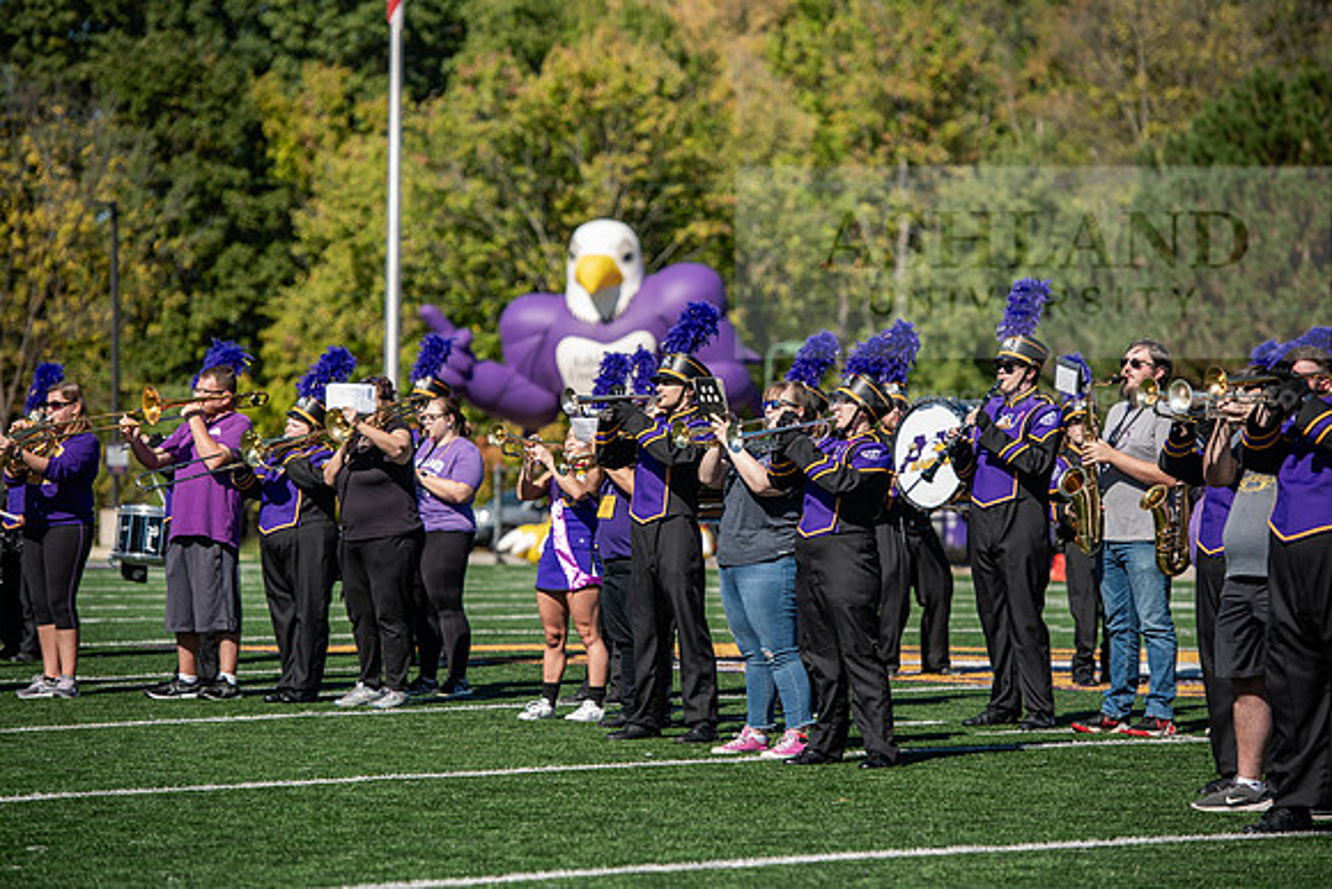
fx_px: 5921
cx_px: 666
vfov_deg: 8.6
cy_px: 444
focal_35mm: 160
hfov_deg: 12.8
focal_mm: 160
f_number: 4
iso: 50
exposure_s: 1/400
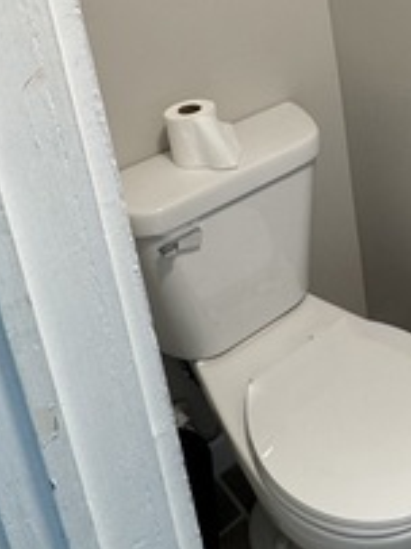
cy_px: -31
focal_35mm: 46
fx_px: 729
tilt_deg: -14.8
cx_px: 416
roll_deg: +5.7
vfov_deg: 36.1
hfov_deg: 29.3
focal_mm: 2.22
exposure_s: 1/60
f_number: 2.2
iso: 160
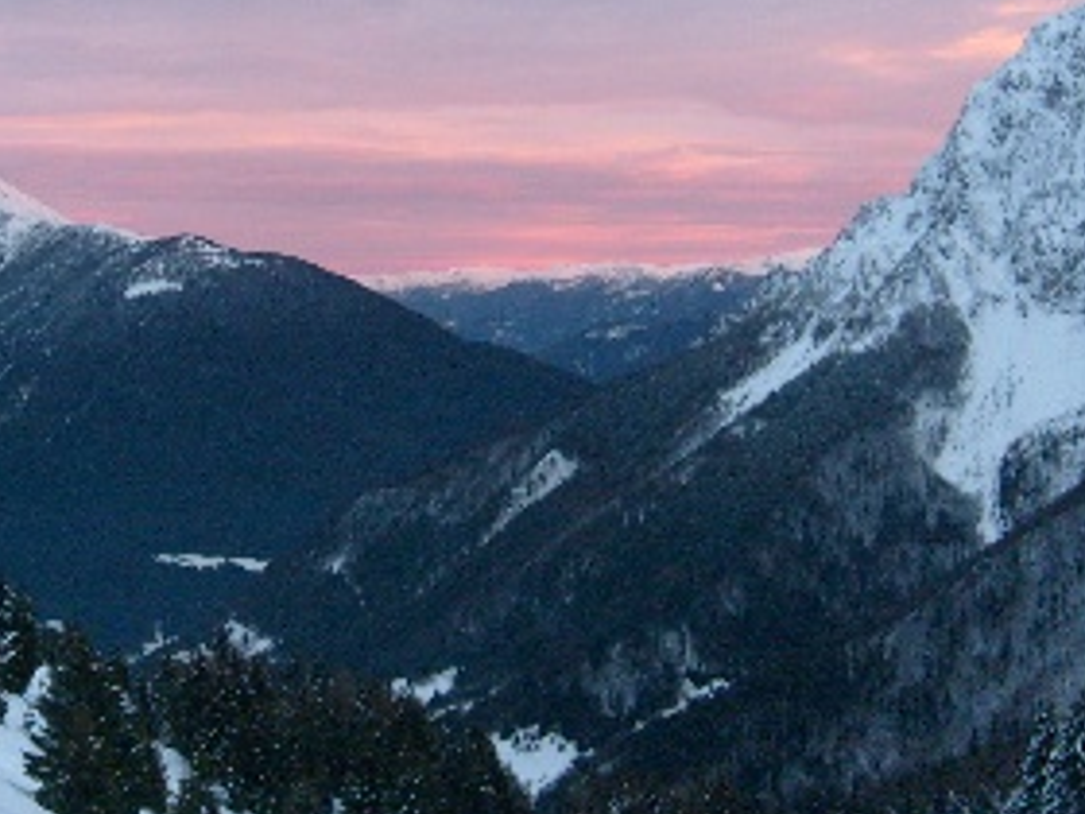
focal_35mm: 64
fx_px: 2006
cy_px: 295
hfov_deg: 29.9
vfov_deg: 22.9
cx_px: 302
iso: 200
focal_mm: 5.8
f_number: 2.8
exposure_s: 1/45
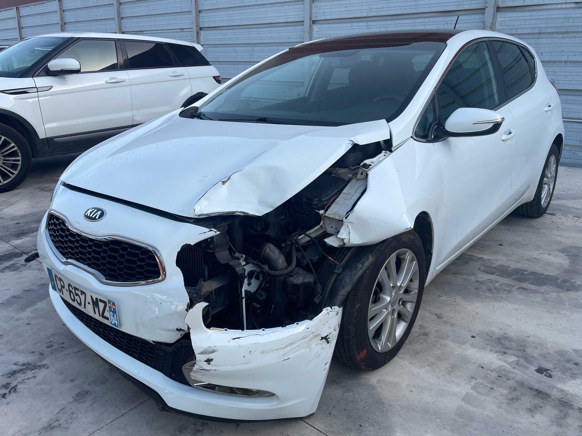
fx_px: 471
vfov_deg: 49.7
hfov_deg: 63.4
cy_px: 204
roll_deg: -0.2
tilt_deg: -17.2
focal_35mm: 28
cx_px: 293
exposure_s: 1/882
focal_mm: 4.2
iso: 32
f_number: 1.6
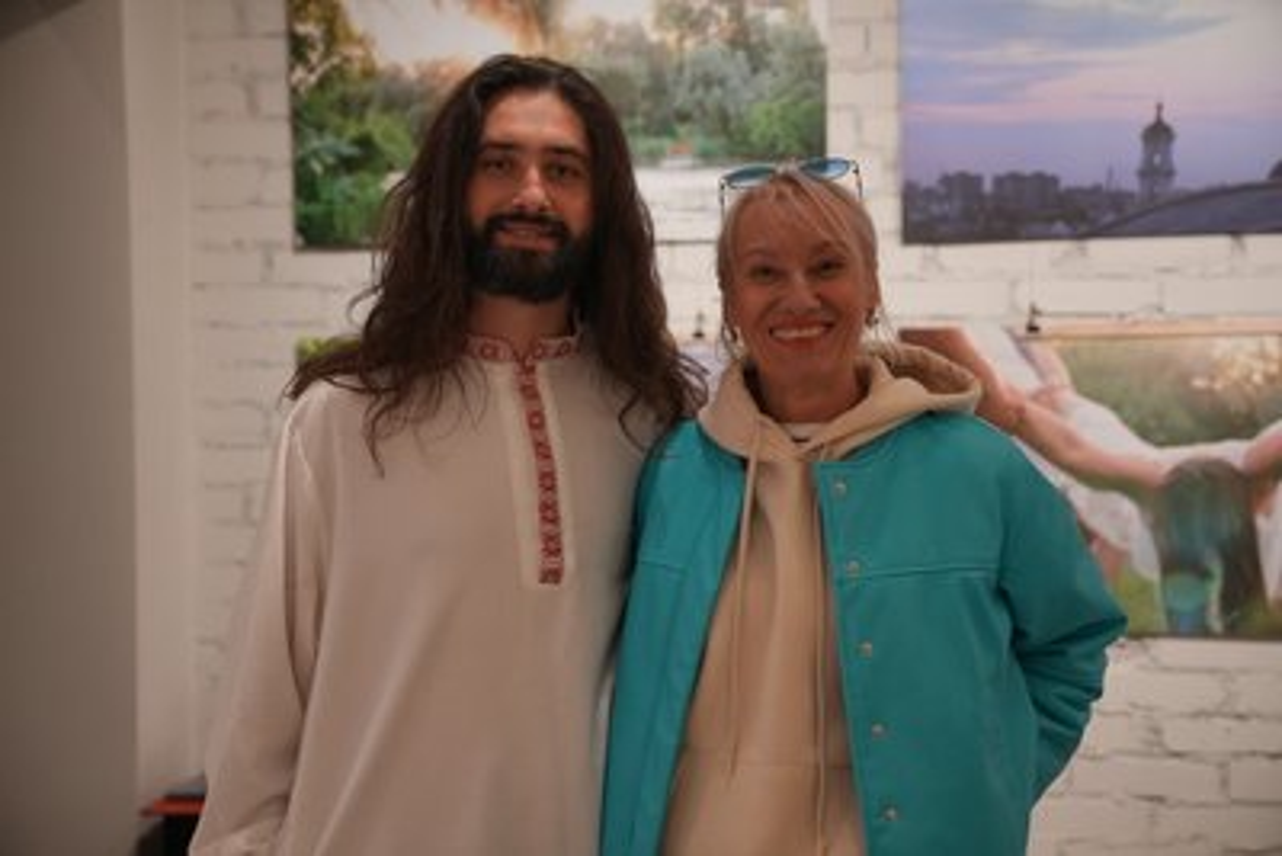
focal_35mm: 54
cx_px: 641
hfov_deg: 36.9
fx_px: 1924
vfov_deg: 25.1
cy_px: 428
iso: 3200
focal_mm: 54
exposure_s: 1/400
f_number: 2.8
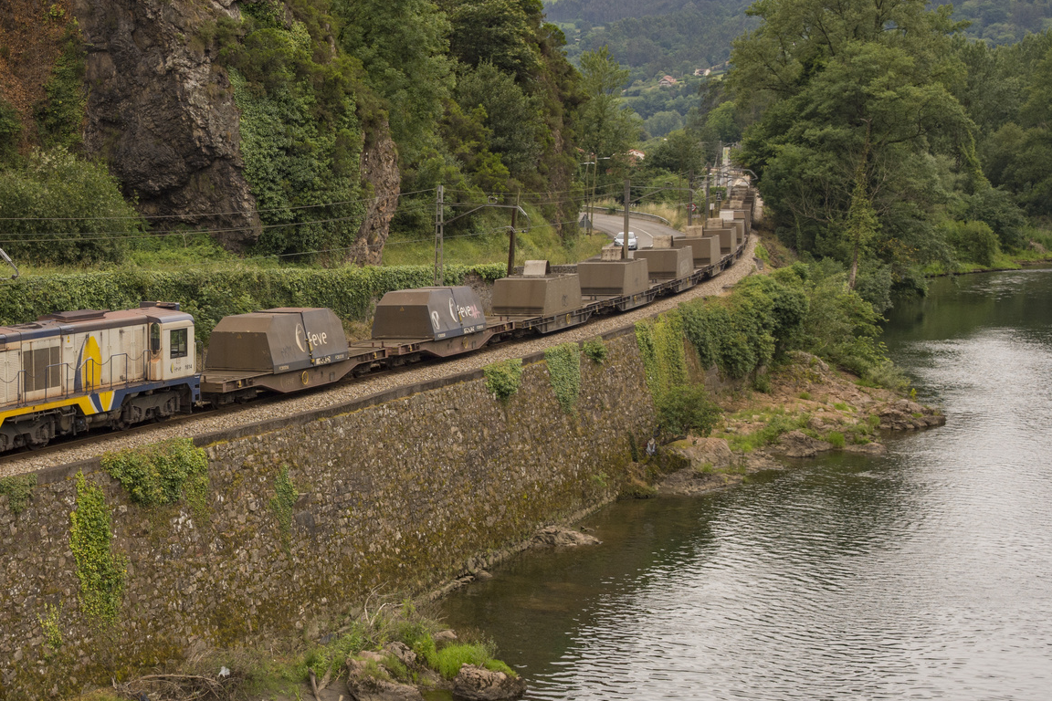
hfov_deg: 26.4
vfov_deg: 18.2
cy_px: 339
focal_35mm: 75
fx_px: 2191
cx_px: 188
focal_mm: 30
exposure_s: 1/640
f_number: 5.6
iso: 400
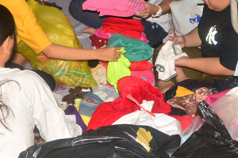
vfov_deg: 12.7
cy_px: 38
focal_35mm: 107
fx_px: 707
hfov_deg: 19.0
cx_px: 74
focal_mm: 24
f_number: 9
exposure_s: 1/60
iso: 640
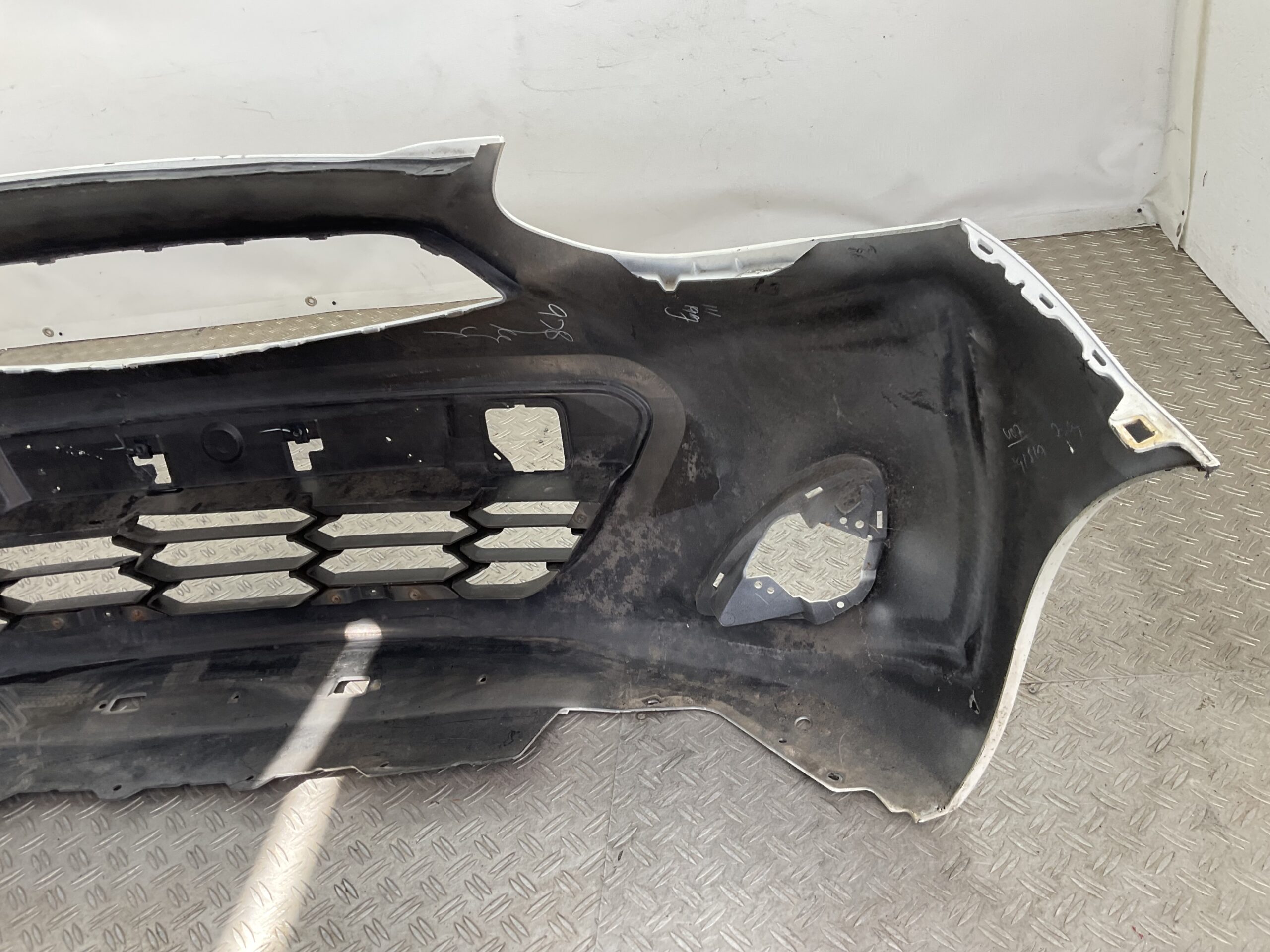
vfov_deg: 48.2
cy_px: 476
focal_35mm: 29
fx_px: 1064
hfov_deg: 61.7
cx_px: 635
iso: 25
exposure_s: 1/120
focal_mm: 3
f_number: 1.8
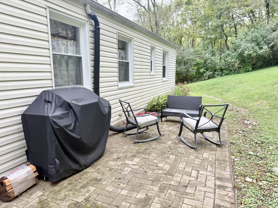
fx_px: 193
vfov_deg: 56.8
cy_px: 104
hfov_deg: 71.6
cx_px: 139
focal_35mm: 24
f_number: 1.78
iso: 80
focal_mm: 6.76
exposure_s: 1/377
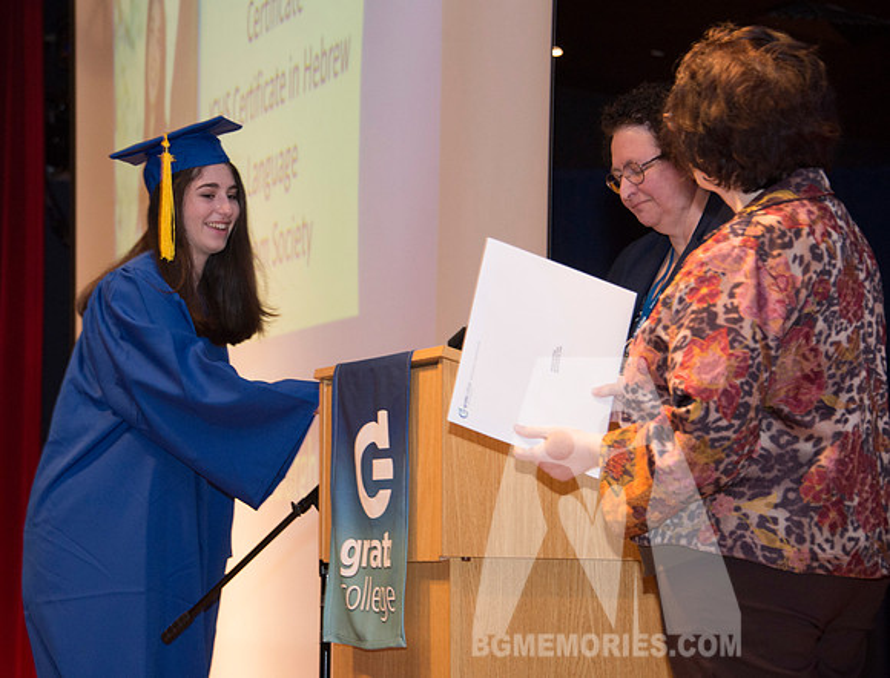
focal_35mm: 127
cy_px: 364
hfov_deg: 15.5
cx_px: 329
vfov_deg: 11.8
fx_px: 3274
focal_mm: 105
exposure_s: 1/80
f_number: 5.3
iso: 2000
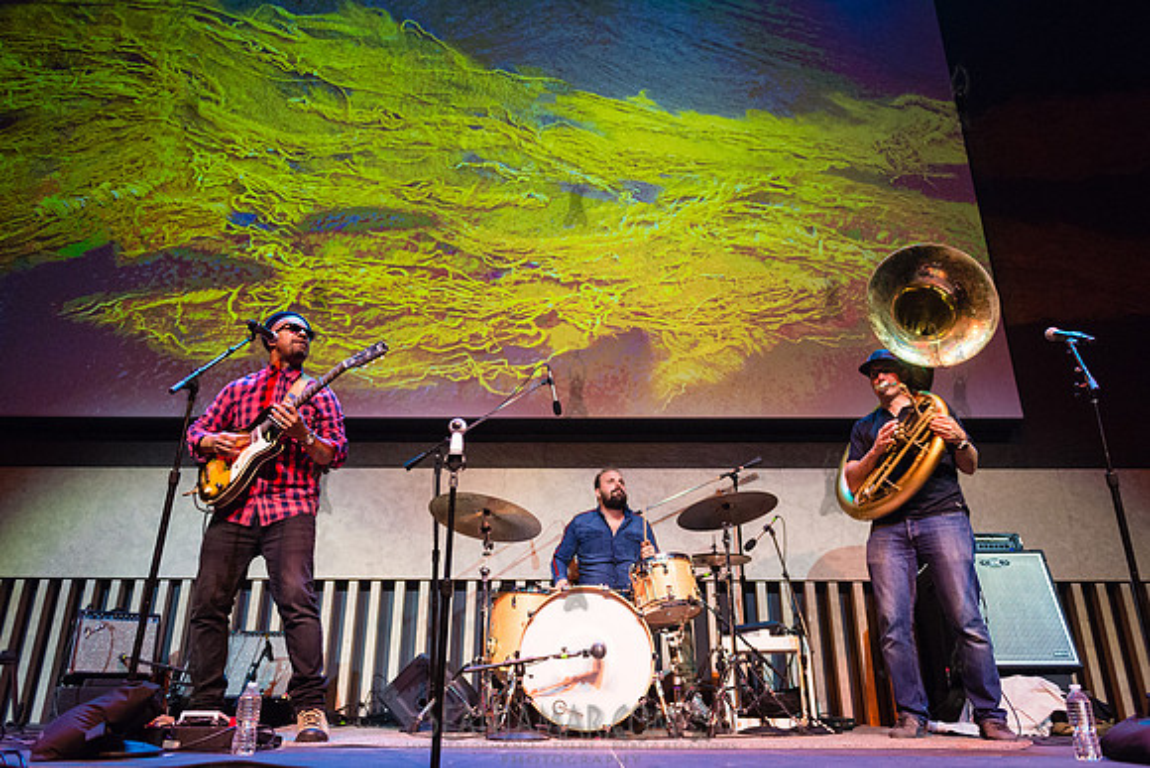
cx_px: 575
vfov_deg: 51.4
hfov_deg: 71.7
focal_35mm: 25
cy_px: 384
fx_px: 796
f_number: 2.8
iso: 3200
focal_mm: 24
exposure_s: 1/500
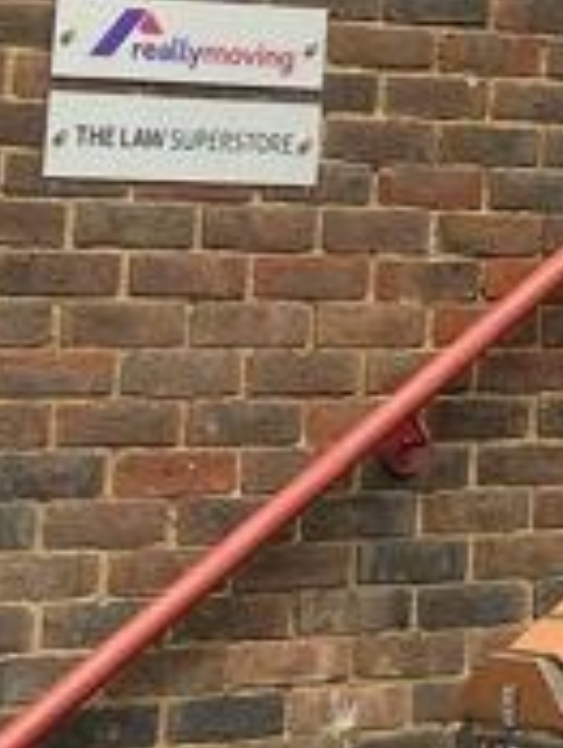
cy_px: -555
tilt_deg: +17.0
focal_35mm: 153
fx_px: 3310
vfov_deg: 12.0
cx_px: 877
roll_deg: -0.5
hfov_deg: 9.4
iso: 32
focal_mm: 4.25
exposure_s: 1/123
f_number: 1.8
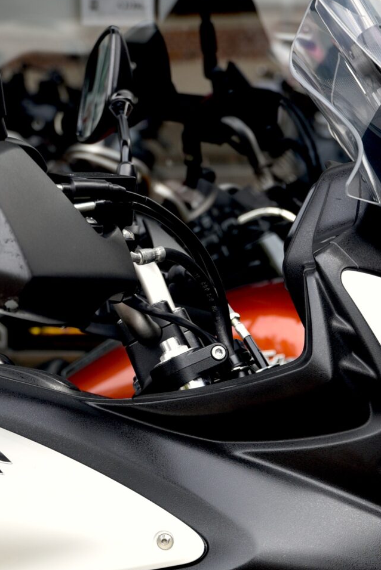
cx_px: 156
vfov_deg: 12.1
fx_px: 2633
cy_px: 669
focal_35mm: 166
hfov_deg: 8.3
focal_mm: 62
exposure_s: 1/100
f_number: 5
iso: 200
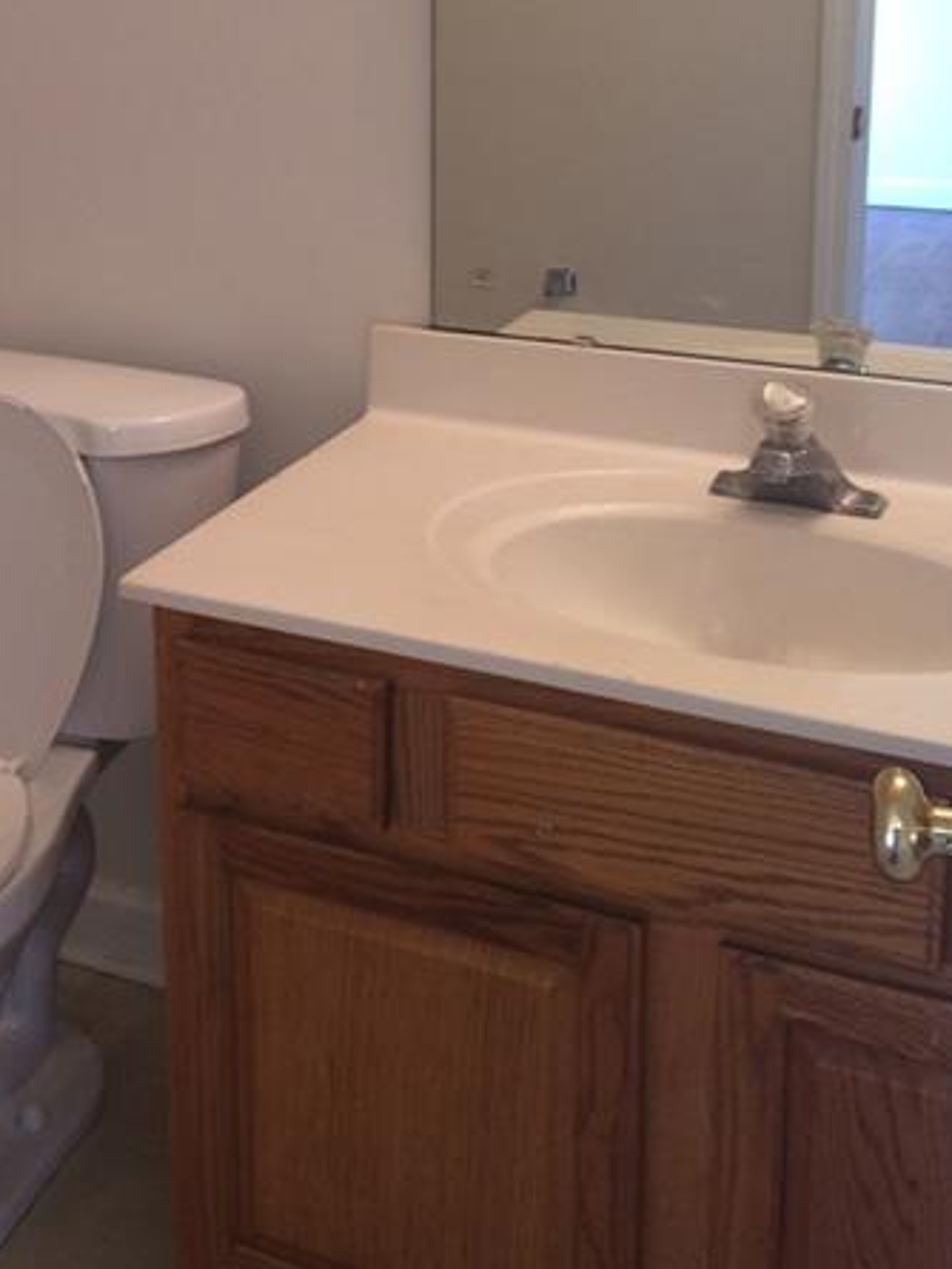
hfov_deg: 28.4
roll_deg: +2.4
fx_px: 1833
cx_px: 171
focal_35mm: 50
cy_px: 222
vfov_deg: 36.6
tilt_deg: -9.3
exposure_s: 1/30
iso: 40
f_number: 2.2
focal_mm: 4.15
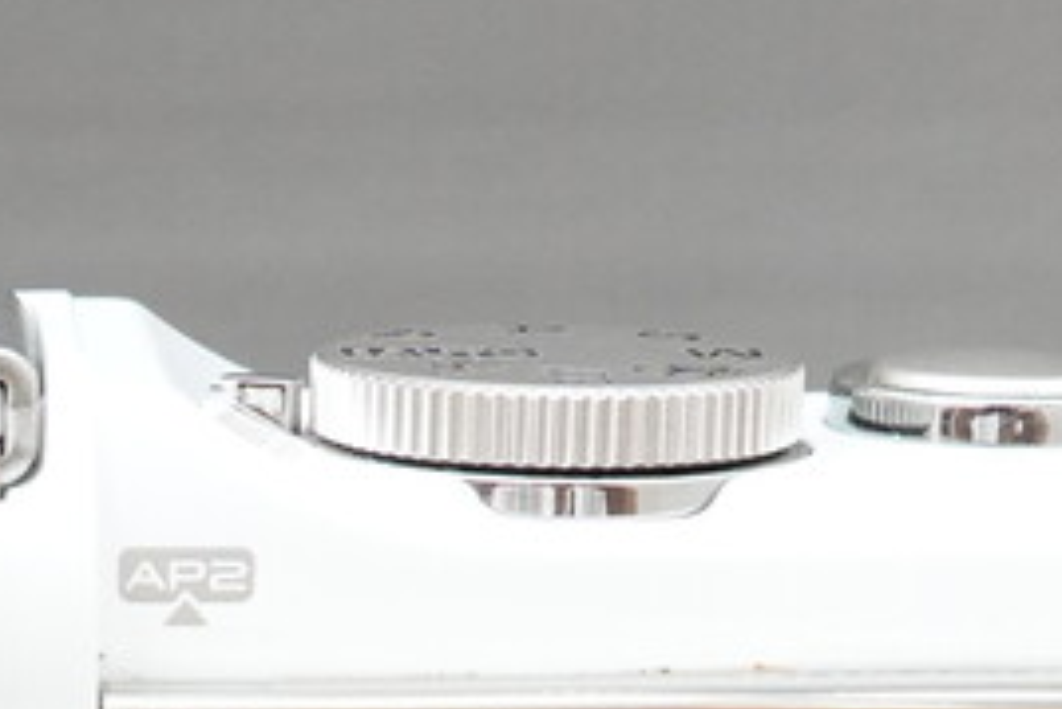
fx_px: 5283
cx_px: -28
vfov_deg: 7.5
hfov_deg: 11.4
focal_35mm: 179
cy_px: 1208
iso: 1250
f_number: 5.6
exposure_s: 1/40
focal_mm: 14.99
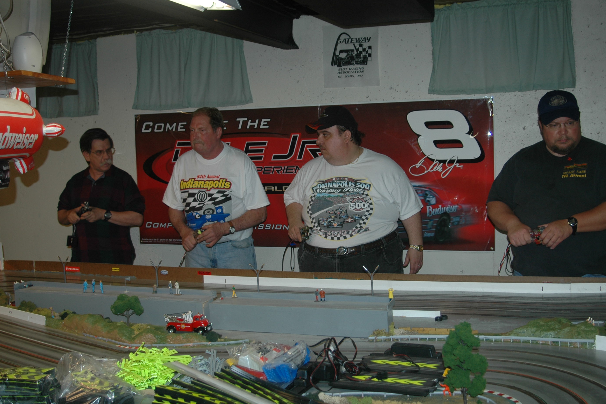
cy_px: 186
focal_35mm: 39
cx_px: 323
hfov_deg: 49.5
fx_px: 657
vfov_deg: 34.2
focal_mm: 24
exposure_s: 1/60
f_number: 3.5
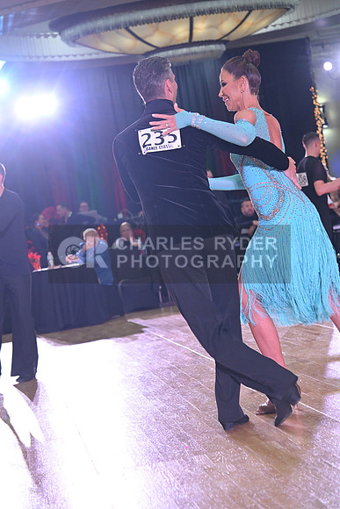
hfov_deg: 17.5
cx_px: 170
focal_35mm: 78
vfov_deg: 26.0
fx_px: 1104
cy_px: 254
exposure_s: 1/320
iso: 2000
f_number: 5
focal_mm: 78
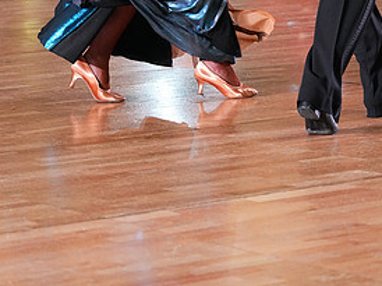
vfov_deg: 7.1
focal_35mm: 208
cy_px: -73
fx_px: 2293
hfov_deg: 9.5
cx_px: 165
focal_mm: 102
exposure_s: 1/400
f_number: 4.5
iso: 6400
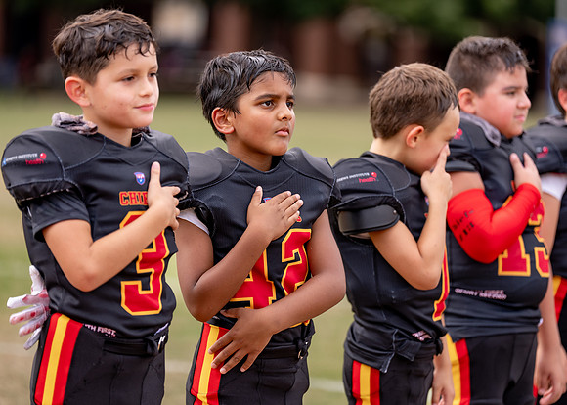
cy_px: 202
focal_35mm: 181
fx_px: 2918
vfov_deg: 7.9
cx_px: 284
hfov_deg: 11.1
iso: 100
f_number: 2.8
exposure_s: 1/1000
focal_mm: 170
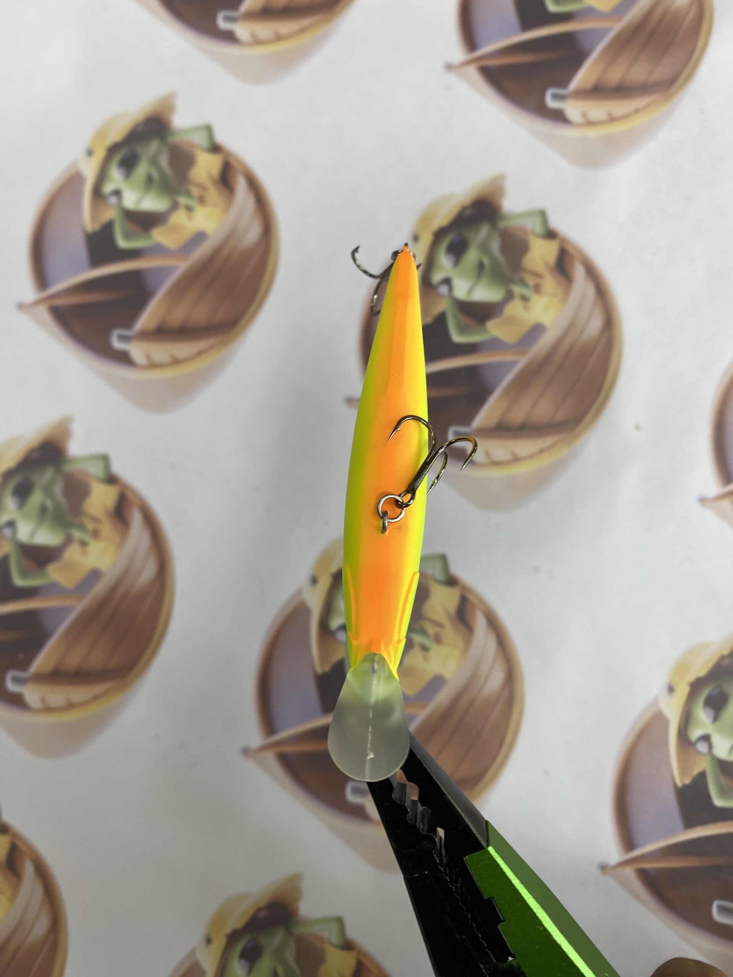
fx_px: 734
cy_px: 488
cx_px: 366
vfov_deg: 67.3
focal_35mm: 26
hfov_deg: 53.1
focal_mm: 4.25
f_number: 1.8
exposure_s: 1/120
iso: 64
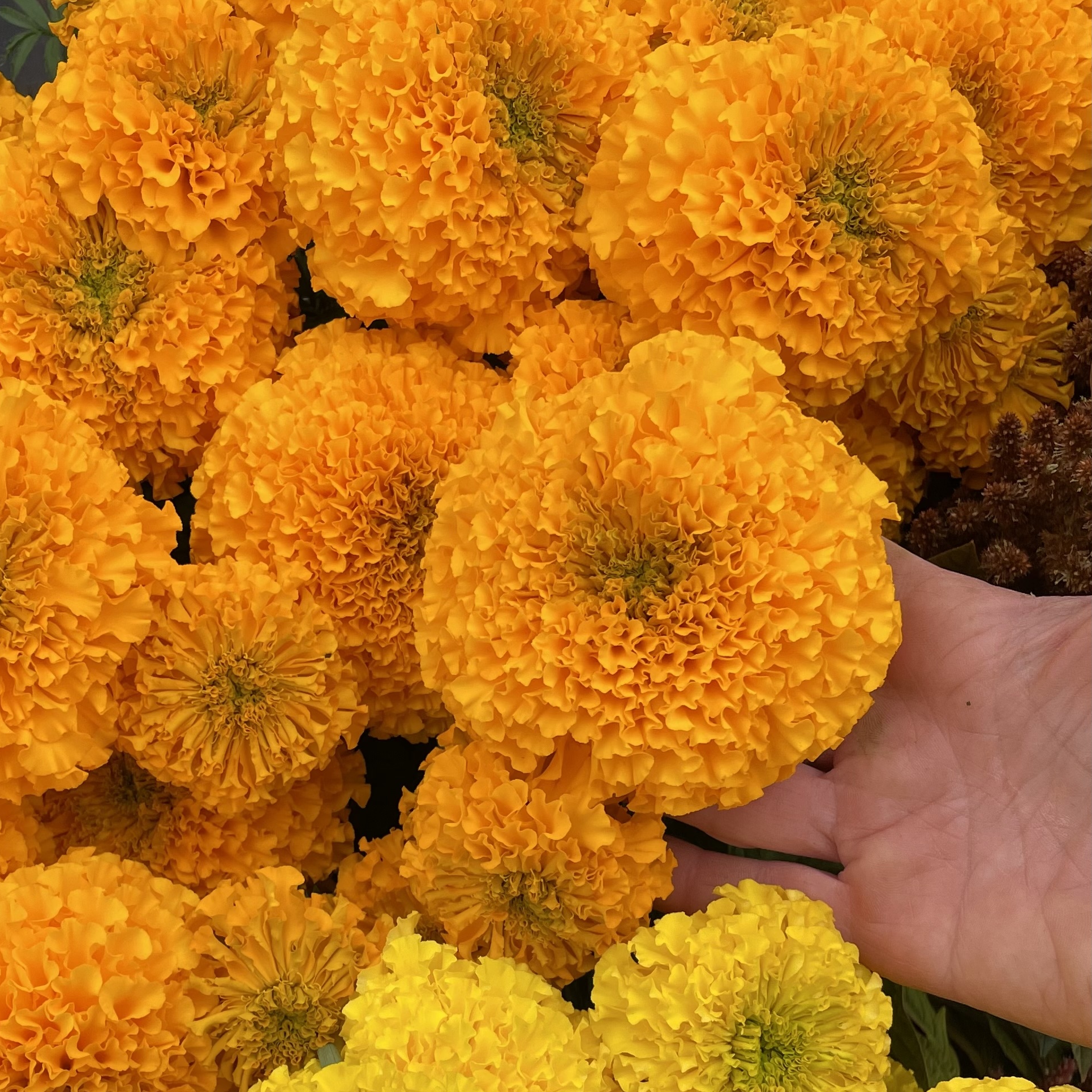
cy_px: 383
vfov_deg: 51.7
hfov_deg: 52.5
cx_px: 540
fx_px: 1106
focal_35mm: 31
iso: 32
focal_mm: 4.2
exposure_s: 1/2398
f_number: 1.6
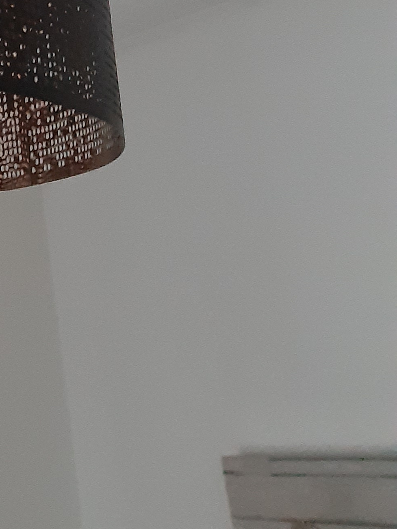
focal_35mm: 92
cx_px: -301
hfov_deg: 14.3
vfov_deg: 18.5
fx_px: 1406
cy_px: -303
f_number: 1.7
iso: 320
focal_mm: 3.92
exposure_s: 1/25
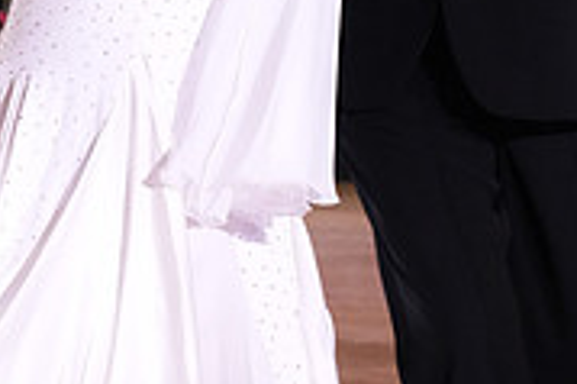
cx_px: 337
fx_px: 3683
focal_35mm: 230
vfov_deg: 5.9
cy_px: -145
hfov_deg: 9.0
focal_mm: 71
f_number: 5
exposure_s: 1/320
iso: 5000
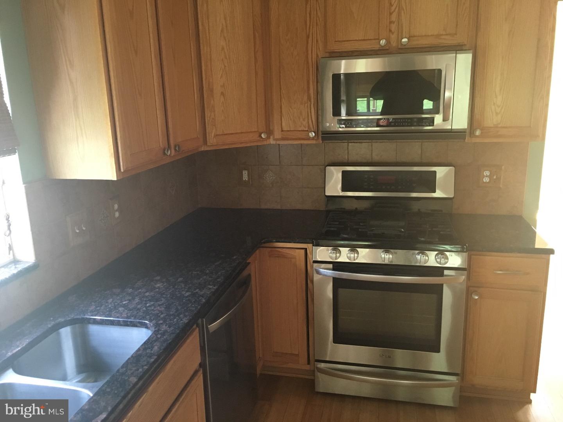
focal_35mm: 29
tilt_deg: -10.4
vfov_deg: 48.2
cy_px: 211
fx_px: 472
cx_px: 282
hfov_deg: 61.7
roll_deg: +1.8
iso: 200
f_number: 2.2
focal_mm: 4.15
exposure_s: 1/30
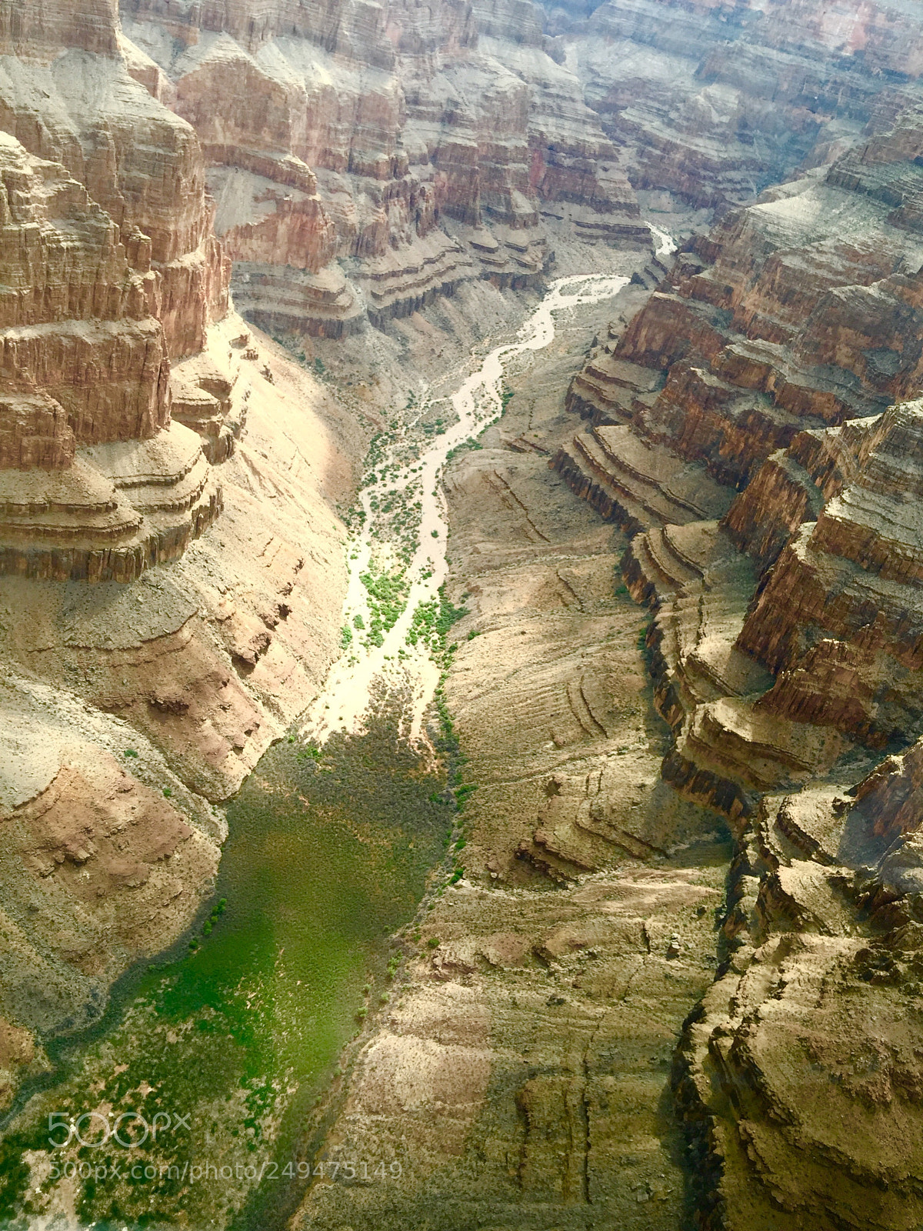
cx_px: 462
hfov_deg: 48.2
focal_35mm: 29
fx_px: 1031
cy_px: 616
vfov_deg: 61.7
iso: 32
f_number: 2.2
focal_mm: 4.15
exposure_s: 1/286
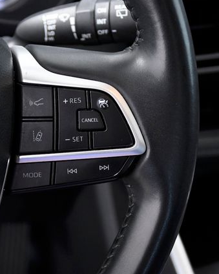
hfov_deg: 15.1
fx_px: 827
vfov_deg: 18.8
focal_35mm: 102
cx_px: 78
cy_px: 137
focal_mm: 48
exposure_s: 1/80
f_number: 4.5
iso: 2500
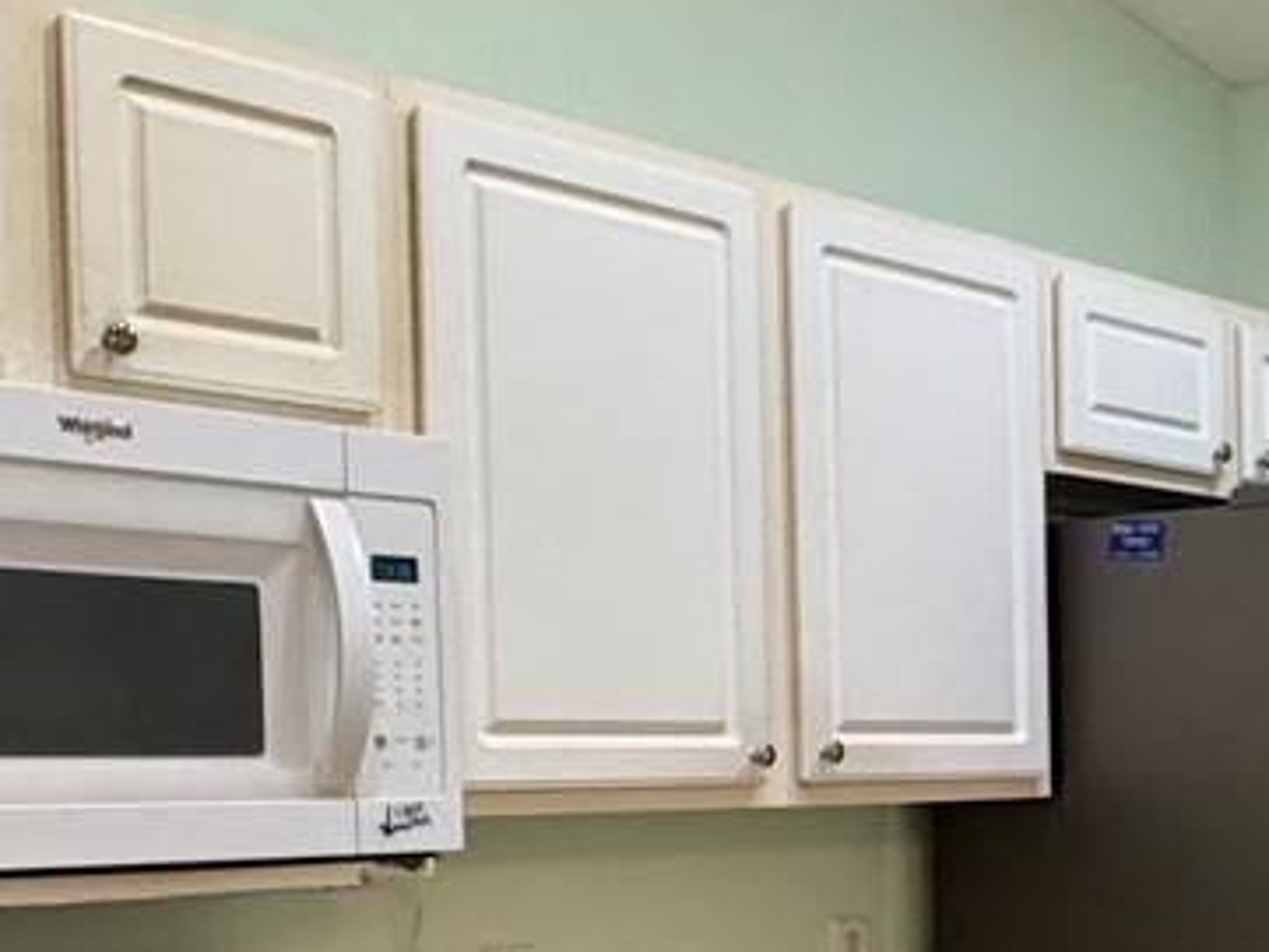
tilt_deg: -1.9
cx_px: 1069
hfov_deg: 30.2
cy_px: 829
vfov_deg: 23.1
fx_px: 2274
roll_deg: +1.7
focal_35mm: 62
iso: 320
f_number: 2.2
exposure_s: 1/120
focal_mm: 2.22
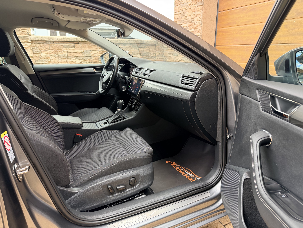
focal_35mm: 24
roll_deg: +0.1
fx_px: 210
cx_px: 152
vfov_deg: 56.8
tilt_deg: -16.4
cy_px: 114
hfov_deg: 71.6
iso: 125
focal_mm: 6.76
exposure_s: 1/121
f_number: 1.78
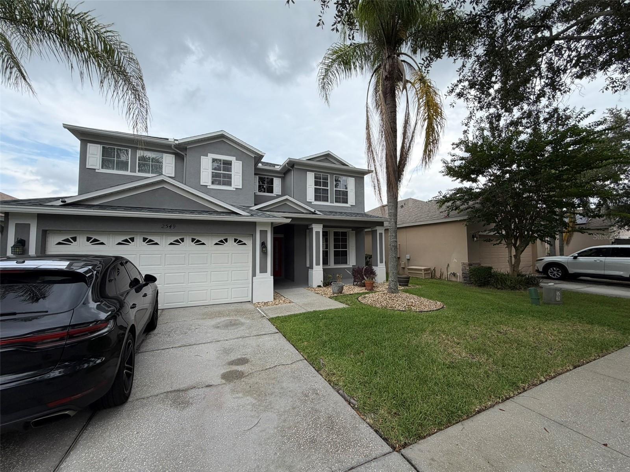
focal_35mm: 14
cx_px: 315
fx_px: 255
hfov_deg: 102.1
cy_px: 236
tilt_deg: +2.3
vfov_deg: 85.7
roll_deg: +1.0
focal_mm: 2.22
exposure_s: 1/701
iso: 40
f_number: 2.2
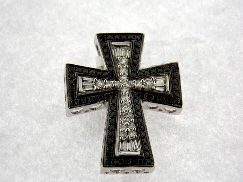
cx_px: 122
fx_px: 1179
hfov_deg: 11.8
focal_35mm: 168
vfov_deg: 8.8
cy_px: 91
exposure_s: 1/160
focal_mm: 29.9
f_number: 5.3
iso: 80
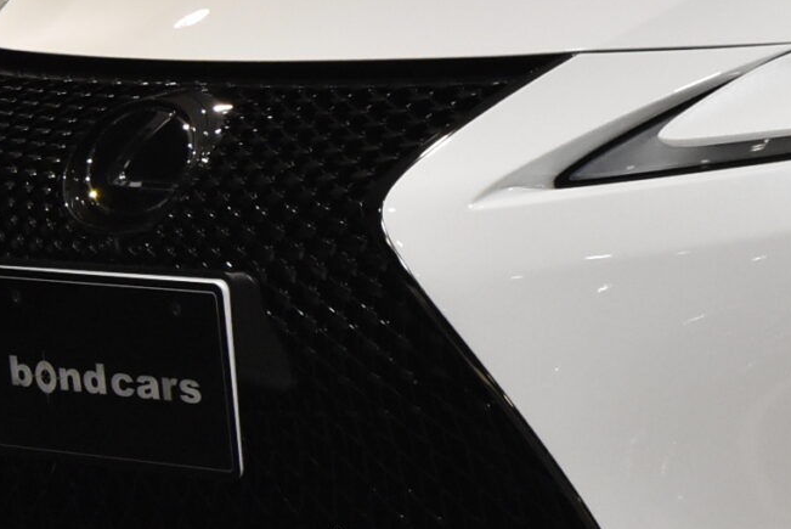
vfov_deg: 7.7
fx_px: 3892
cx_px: 1232
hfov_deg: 11.1
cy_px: 54
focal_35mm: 177
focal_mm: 30
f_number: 8
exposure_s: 1/50
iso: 2000
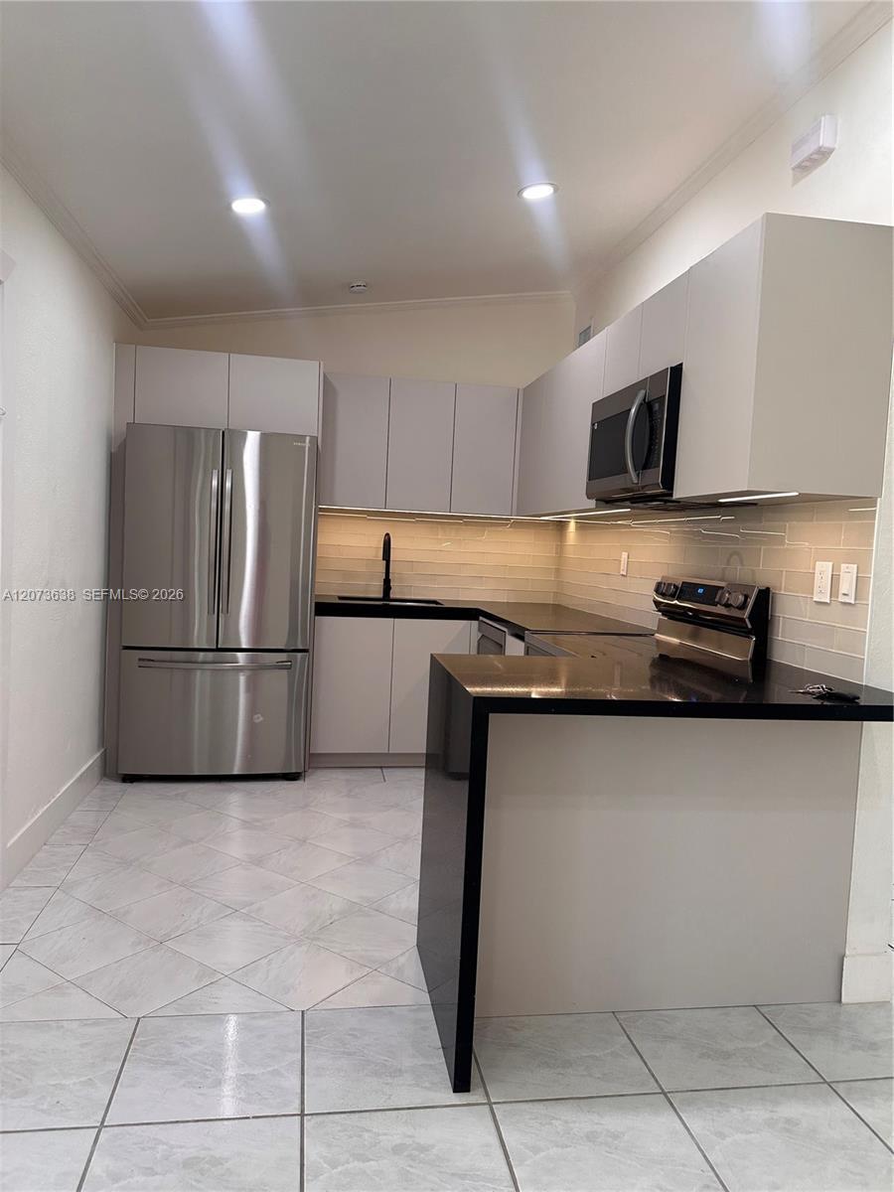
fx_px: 826
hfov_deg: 56.8
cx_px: 447
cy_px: 596
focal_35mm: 24
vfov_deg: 71.6
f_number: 1.78
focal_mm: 6.86
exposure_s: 1/120
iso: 125
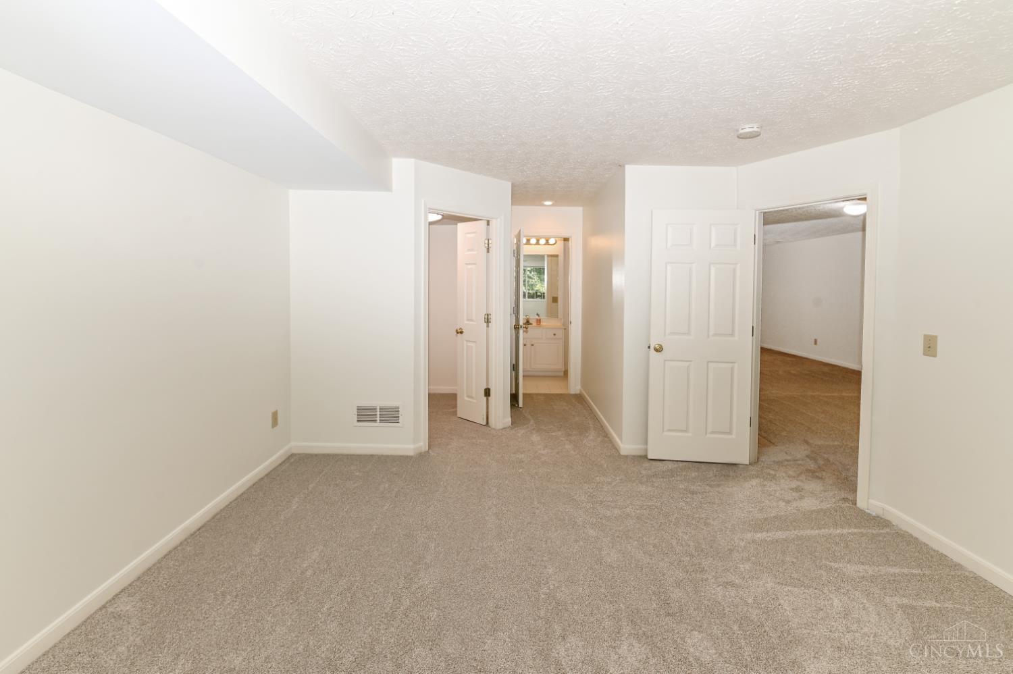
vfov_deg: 77.2
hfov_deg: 100.4
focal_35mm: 15
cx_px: 506
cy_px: 337
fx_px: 422
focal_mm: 15
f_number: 8
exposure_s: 1/60
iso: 250
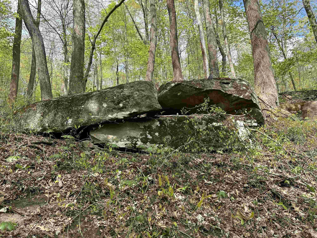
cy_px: 119
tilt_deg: +18.1
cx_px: 158
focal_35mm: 26
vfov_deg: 53.1
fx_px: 238
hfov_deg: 67.3
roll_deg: +5.4
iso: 50
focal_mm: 5.7
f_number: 1.5
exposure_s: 1/873
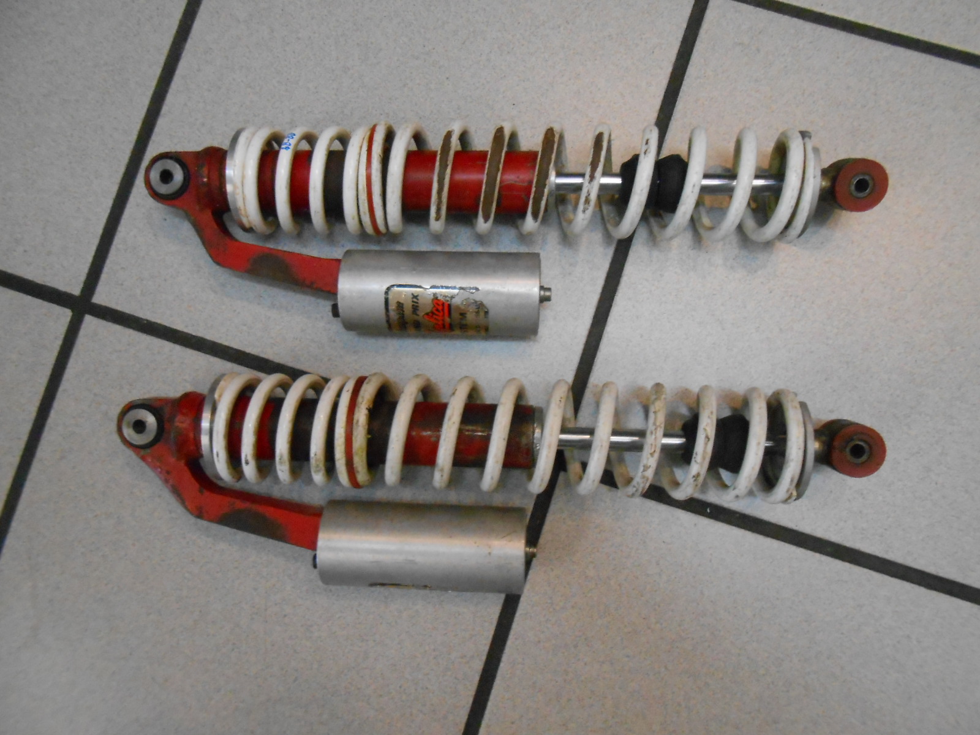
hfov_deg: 67.3
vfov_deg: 53.1
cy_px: 368
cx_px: 490
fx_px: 736
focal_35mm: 26
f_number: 3.5
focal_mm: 4.6
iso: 800
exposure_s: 1/60
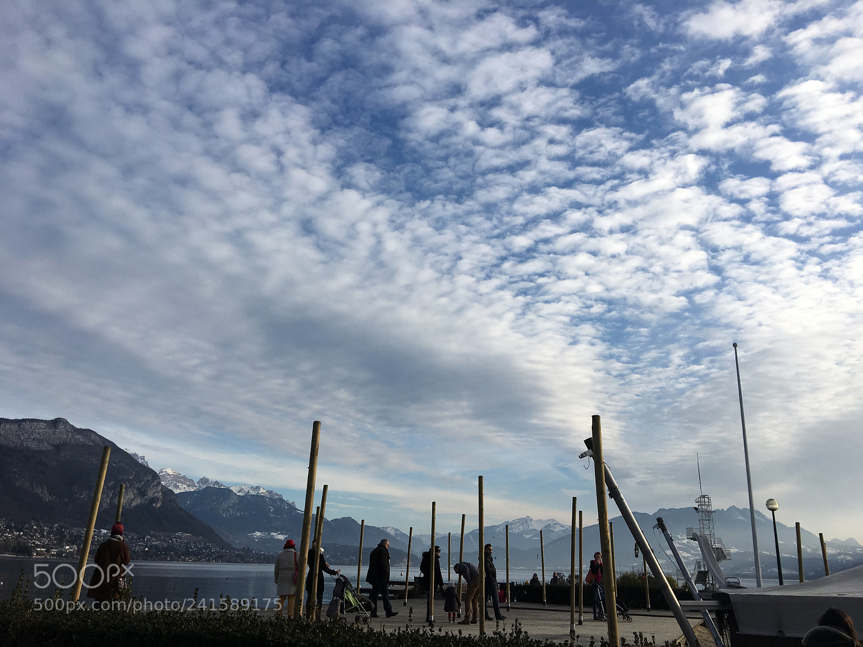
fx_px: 723
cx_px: 432
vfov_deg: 48.2
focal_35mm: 29
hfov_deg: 61.7
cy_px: 324
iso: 25
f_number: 2.2
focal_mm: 4.15
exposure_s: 1/1508
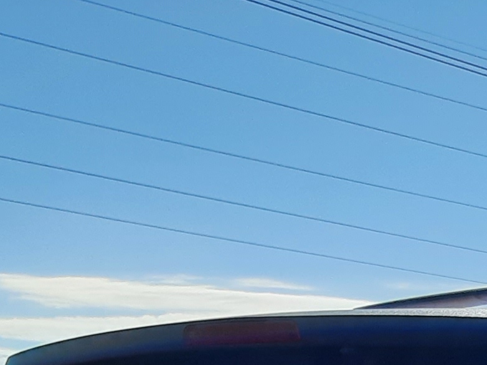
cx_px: 717
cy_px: 931
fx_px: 1871
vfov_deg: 9.6
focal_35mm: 133
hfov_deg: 14.0
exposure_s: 1/849
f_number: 1.7
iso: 40
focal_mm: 3.92
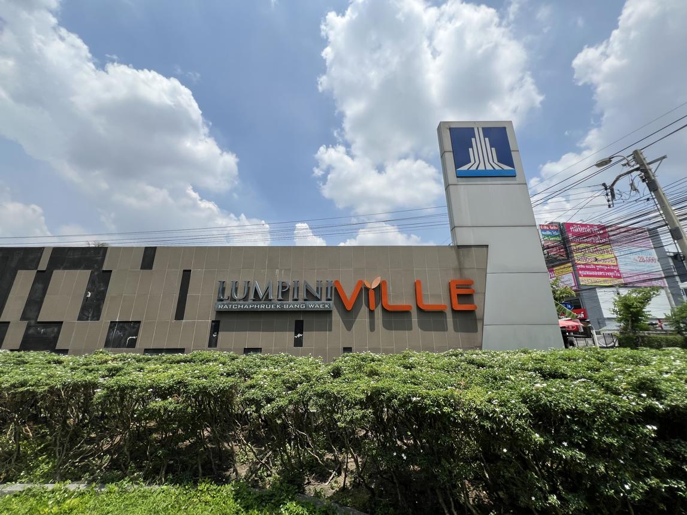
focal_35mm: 13
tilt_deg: +15.8
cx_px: 344
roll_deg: +0.5
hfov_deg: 106.2
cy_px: 258
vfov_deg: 89.9
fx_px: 258
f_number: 1.8
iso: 32
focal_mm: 1.57
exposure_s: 1/2660
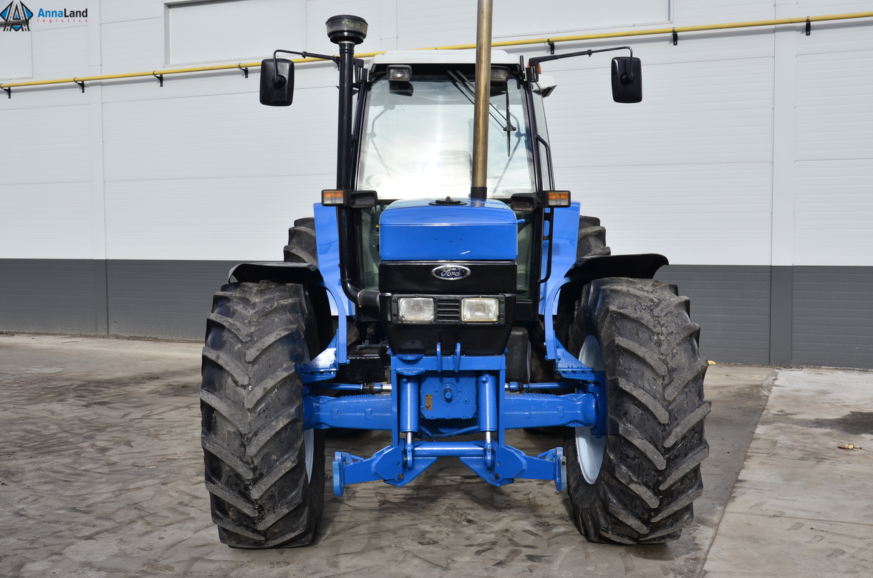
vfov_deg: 35.3
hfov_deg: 51.4
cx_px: 436
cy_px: 289
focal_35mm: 38
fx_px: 908
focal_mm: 25
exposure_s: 1/250
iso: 125
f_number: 10
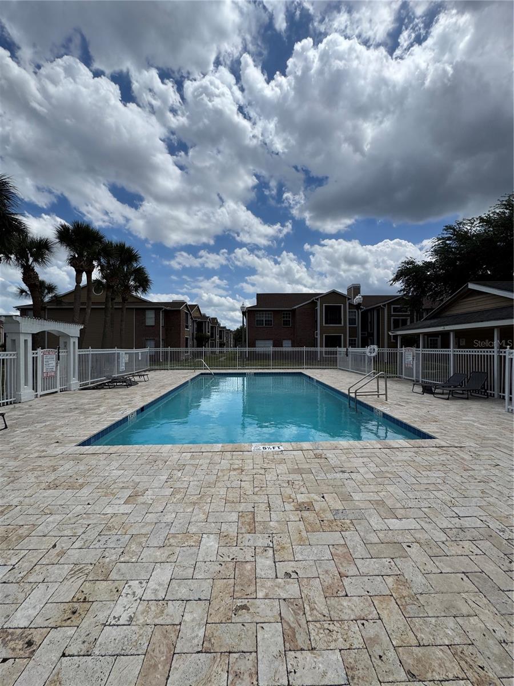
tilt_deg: +0.1
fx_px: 277
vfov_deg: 102.1
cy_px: 343
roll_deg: -0.3
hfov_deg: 85.7
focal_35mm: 14
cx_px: 257
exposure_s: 1/4132
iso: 50
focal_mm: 2.22
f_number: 2.2
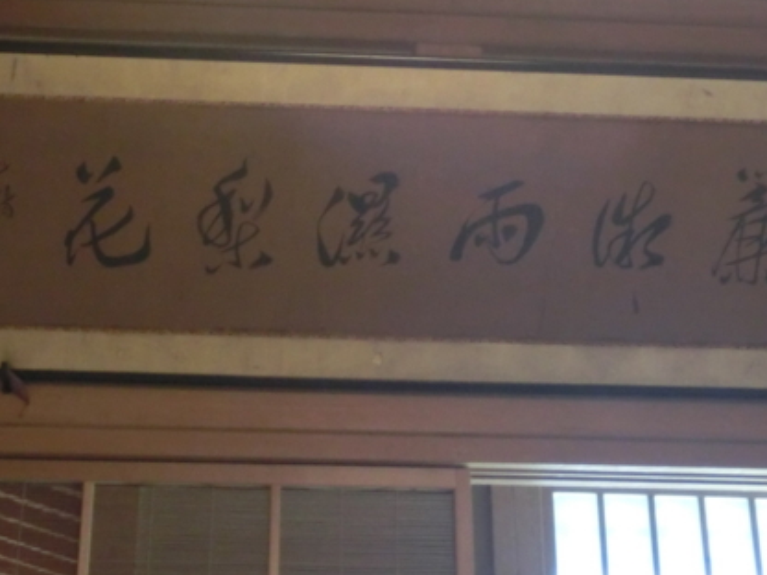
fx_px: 1617
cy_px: 194
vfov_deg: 20.1
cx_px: 361
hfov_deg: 26.7
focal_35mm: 73
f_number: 3.9
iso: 800
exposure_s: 1/15
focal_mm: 6.67
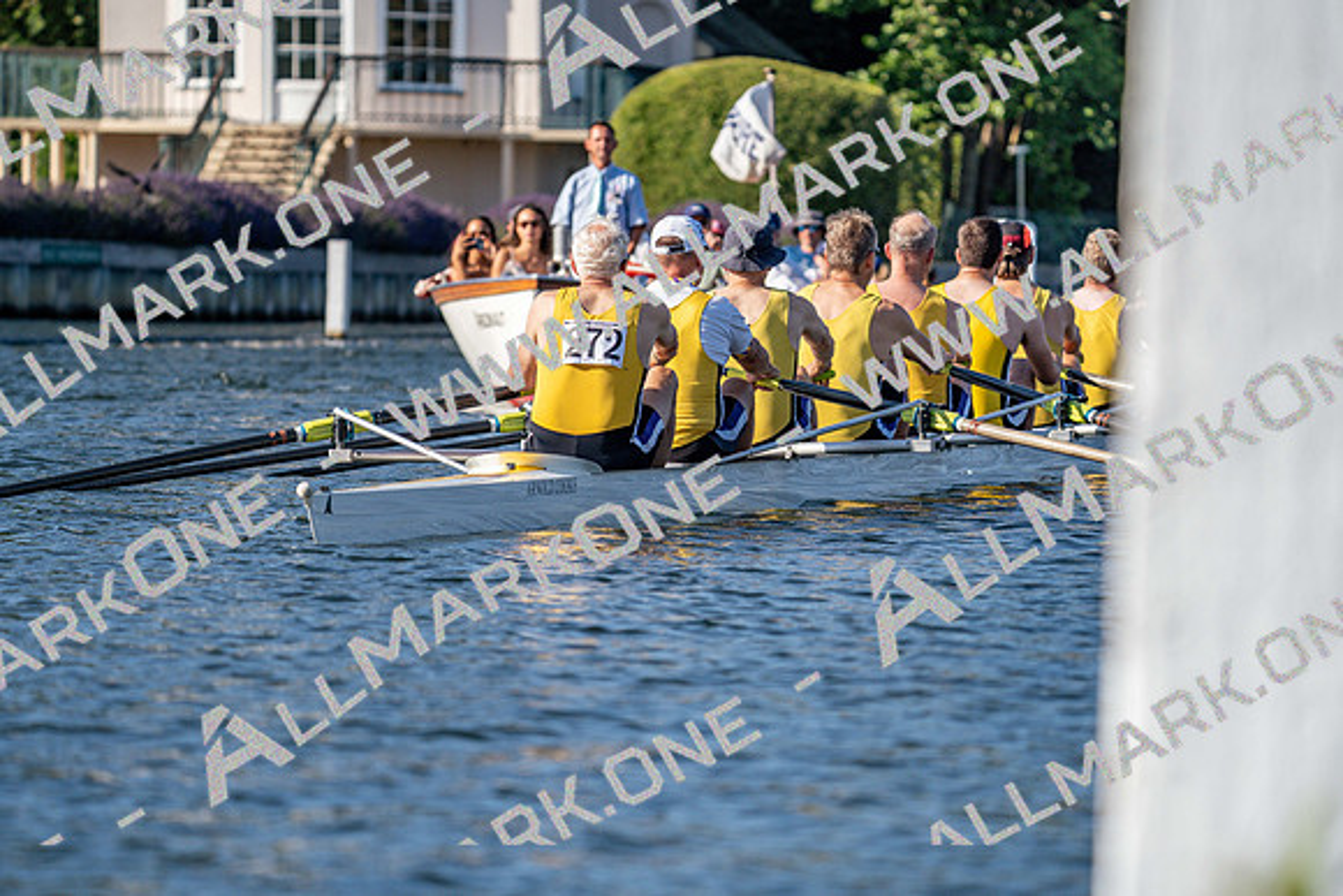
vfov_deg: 5.5
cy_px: 448
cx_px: 672
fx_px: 9403
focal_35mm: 252
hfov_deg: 8.2
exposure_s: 1/1600
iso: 250
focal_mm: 252
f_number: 5.6
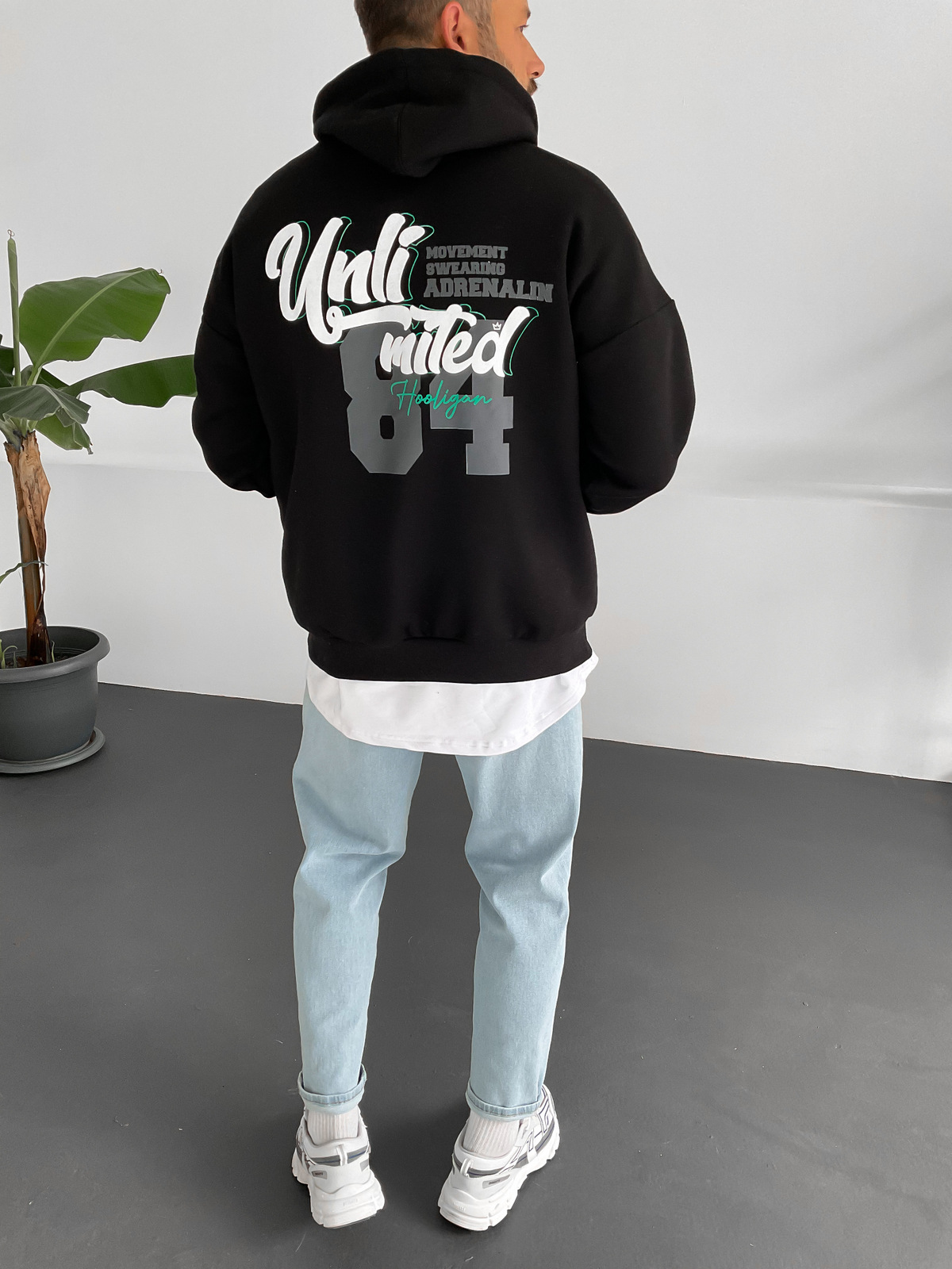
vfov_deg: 61.7
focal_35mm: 29
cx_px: 476
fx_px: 1063
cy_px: 634
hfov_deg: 48.2
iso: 64
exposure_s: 1/105
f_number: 1.8
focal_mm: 3
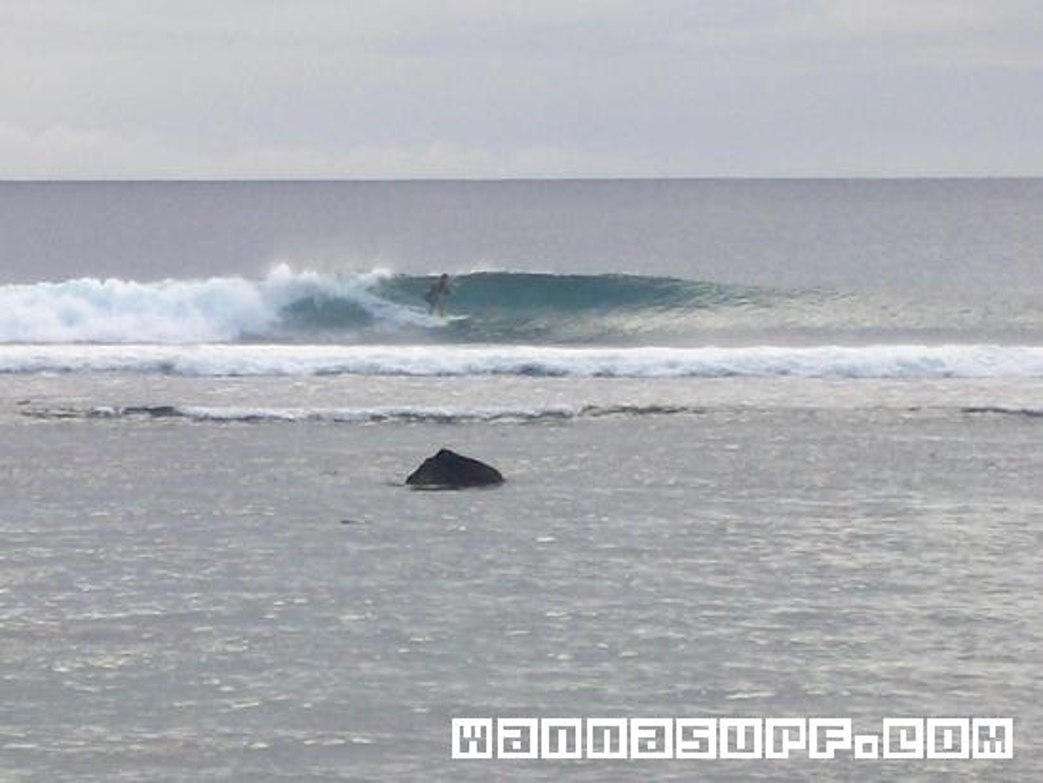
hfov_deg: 18.2
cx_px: 522
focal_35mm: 108
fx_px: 3255
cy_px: 392
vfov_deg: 13.7
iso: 80
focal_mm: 18
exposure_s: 1/238
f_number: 4.8
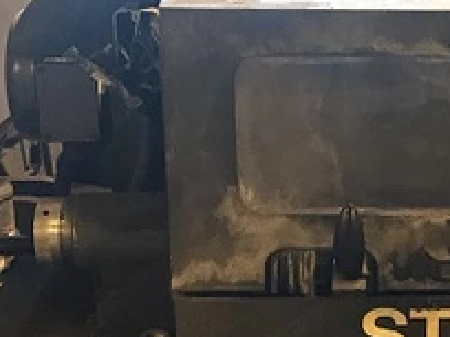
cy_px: 226
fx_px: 1339
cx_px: 435
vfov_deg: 14.3
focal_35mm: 103
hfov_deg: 18.6
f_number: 1.8
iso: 100
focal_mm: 3.99
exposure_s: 1/12
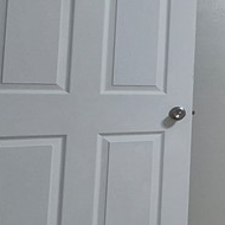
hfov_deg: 16.7
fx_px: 456
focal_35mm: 62
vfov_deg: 27.6
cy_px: 85
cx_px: 495
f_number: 2.2
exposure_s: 1/60
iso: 100
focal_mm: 1.74
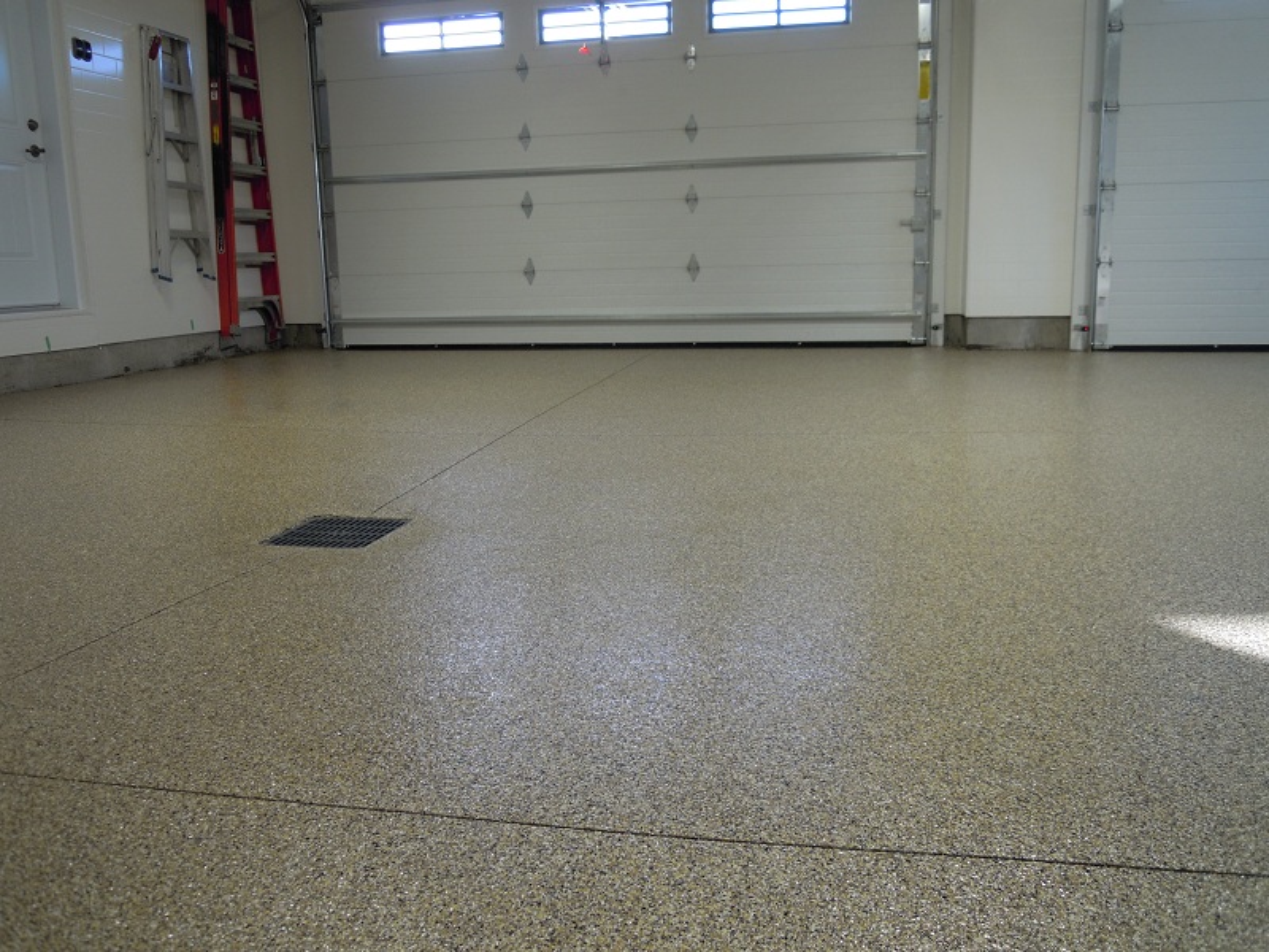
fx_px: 1026
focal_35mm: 28
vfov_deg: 49.7
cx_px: 634
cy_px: 476
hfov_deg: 63.4
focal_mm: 5
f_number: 2.7
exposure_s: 1/60
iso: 100
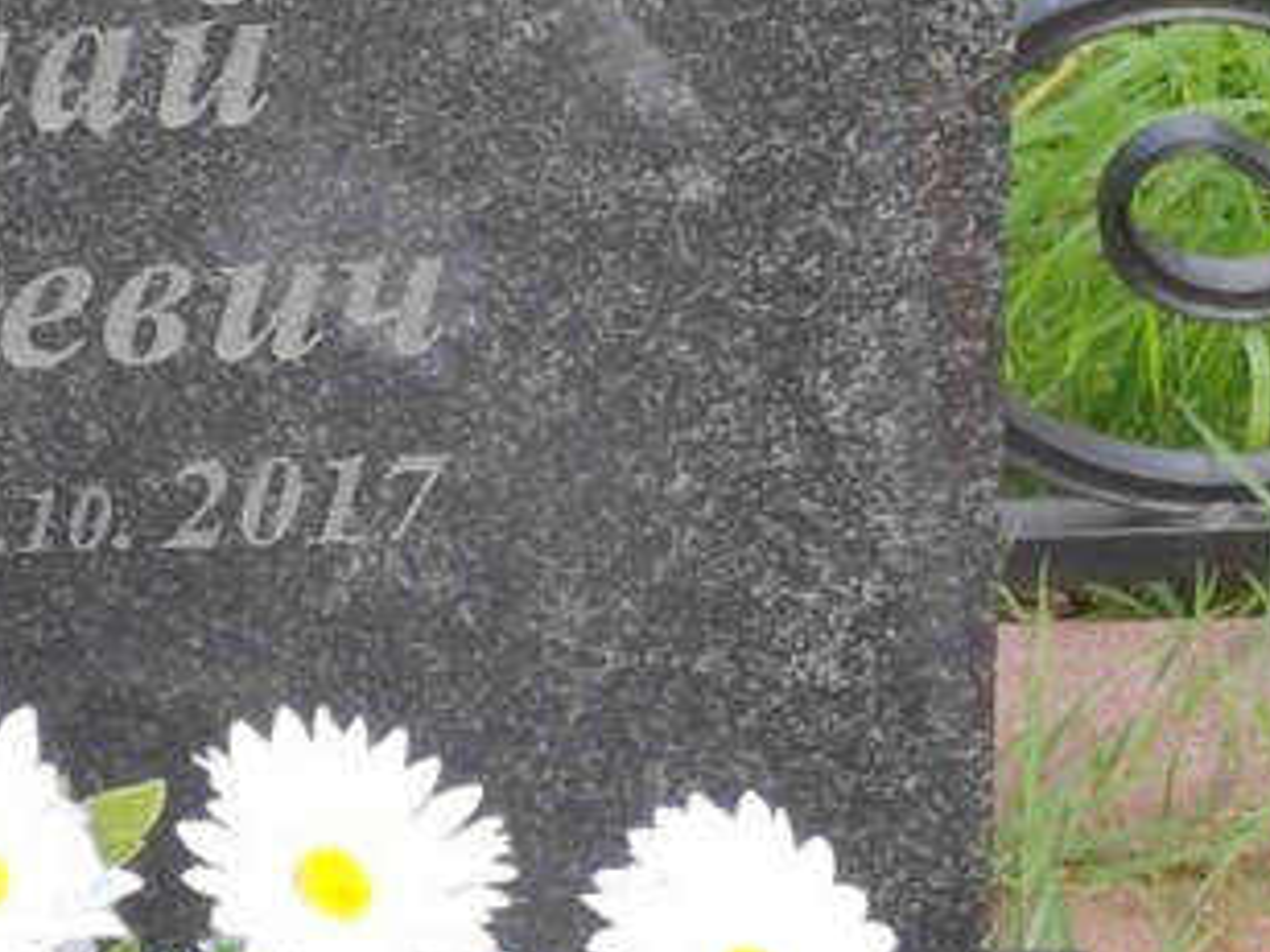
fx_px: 7044
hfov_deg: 10.2
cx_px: -124
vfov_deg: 7.7
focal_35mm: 192
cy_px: 66
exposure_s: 1/180
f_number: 1.9
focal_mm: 5.52
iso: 100
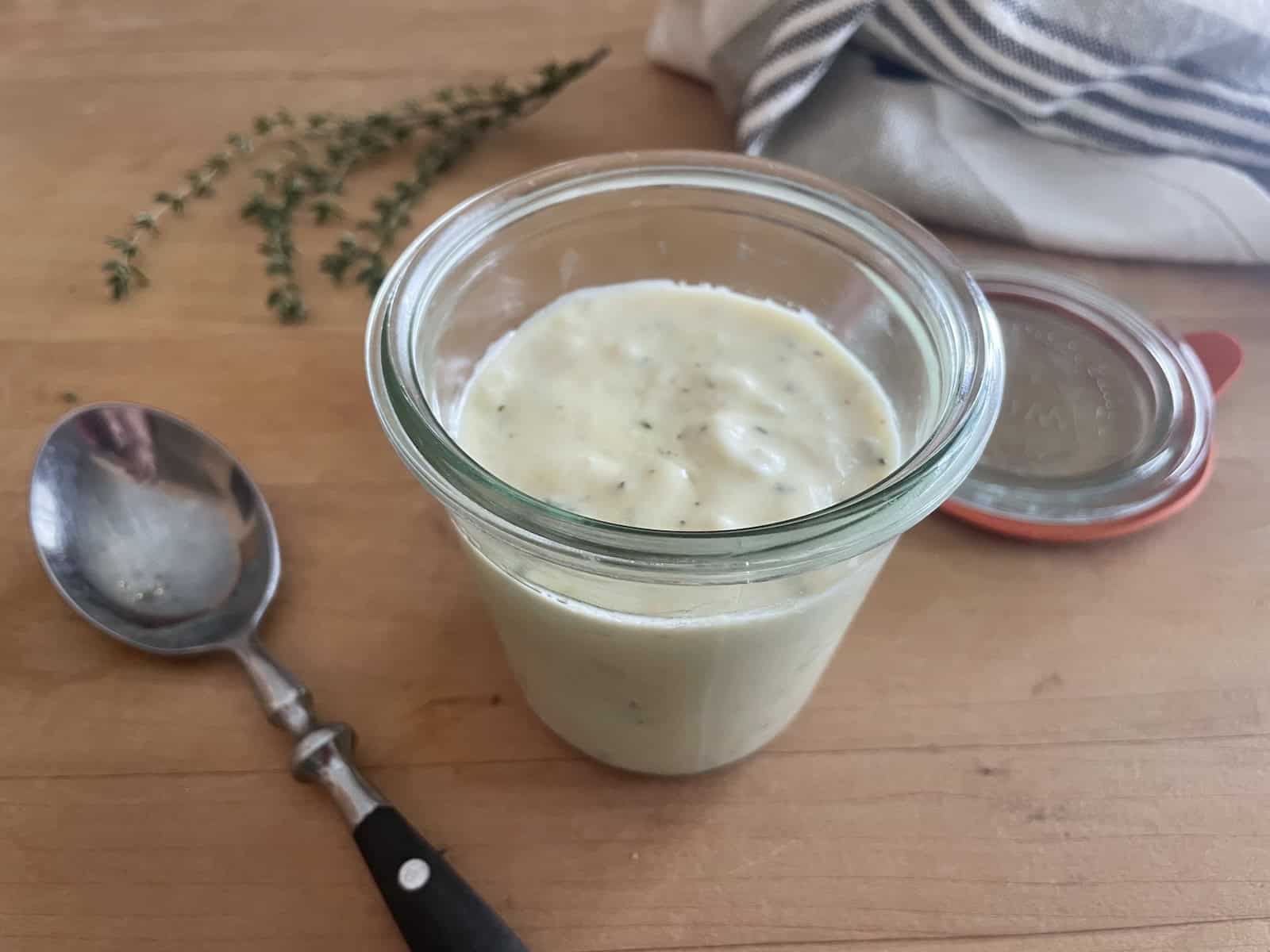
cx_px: 635
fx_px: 954
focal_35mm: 26
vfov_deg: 53.1
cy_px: 476
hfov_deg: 67.3
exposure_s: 1/60
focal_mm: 4.2
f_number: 1.6
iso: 200
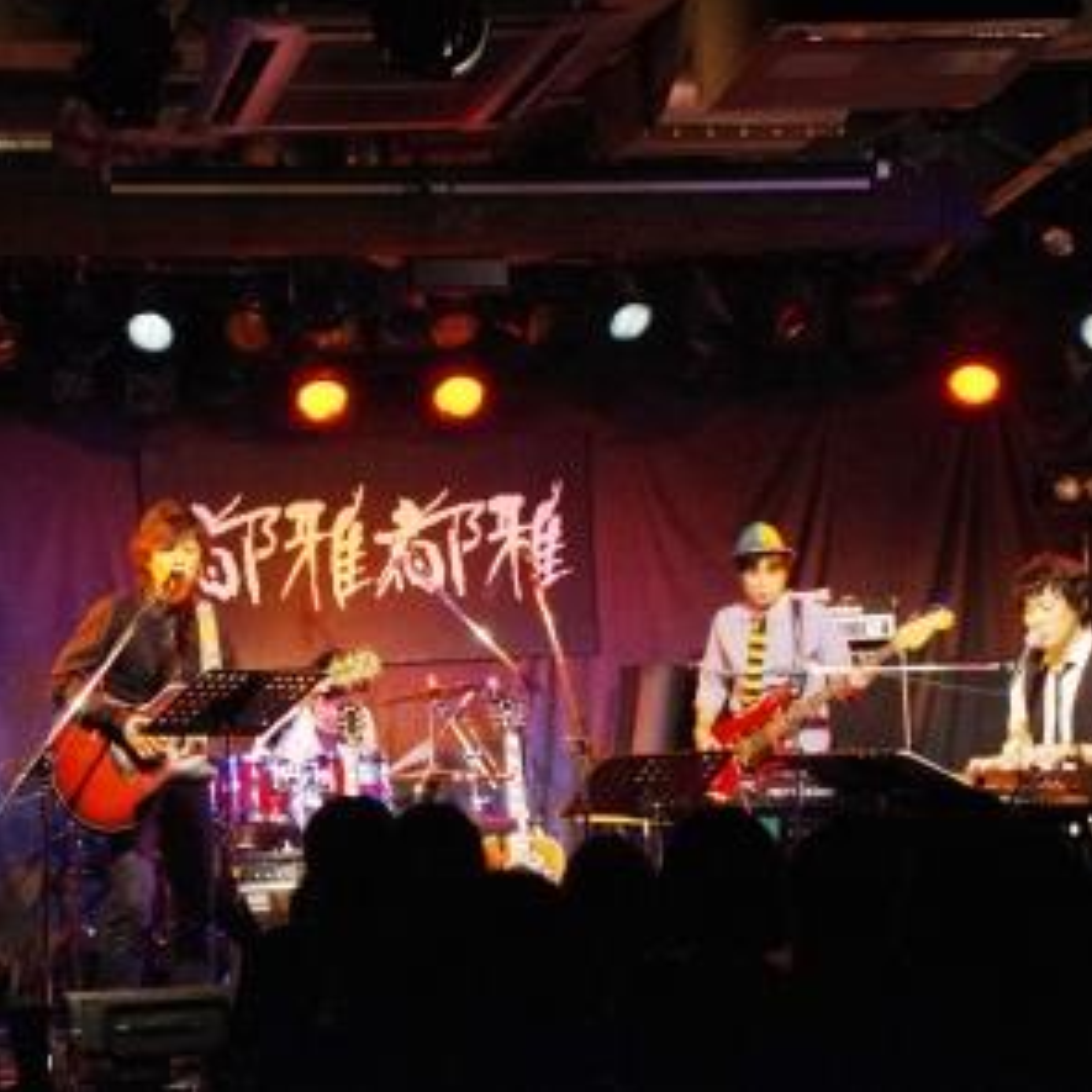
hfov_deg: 18.7
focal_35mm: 93
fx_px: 3319
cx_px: 466
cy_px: 542
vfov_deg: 18.7
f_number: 7.1
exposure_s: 1/80
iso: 6400
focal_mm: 48
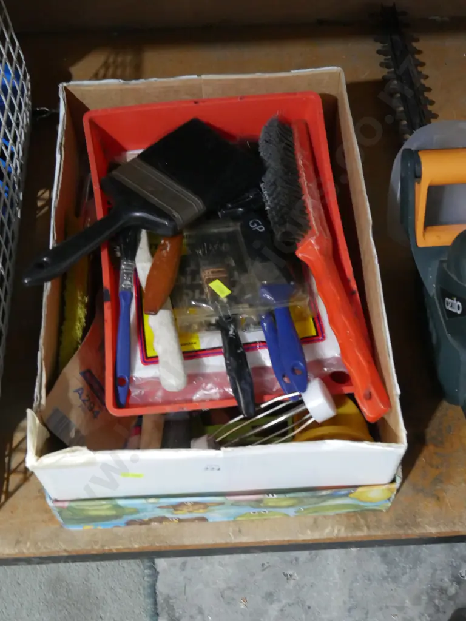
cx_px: 233
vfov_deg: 41.2
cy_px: 310
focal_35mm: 46
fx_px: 826
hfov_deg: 31.5
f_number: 5.1
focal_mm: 23
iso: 3200
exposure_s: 1/50
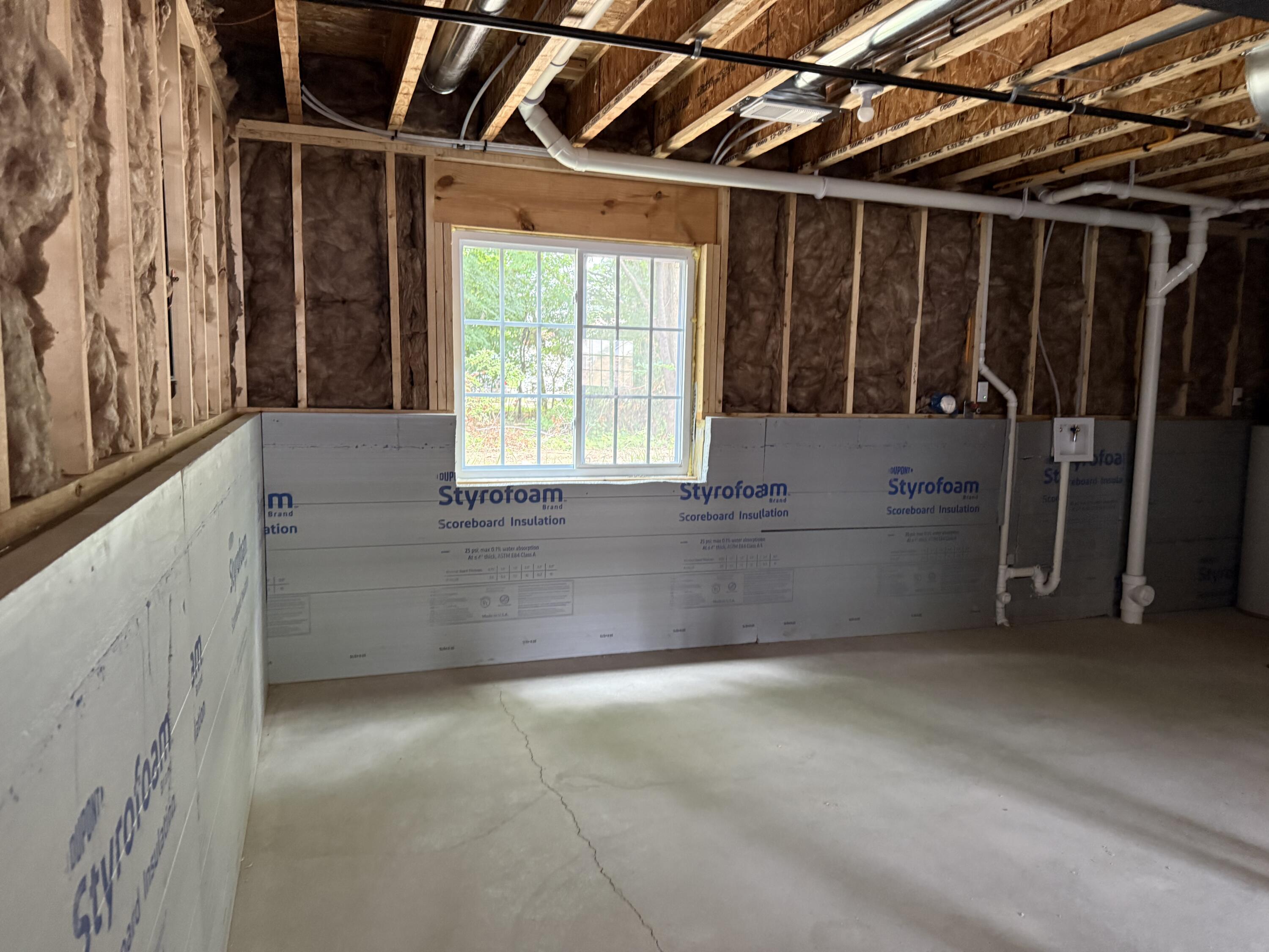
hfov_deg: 71.6
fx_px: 880
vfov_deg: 56.8
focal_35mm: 24
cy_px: 476
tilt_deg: -4.0
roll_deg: -0.5
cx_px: 634
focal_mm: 6.76
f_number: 1.78
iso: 640
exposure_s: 1/40
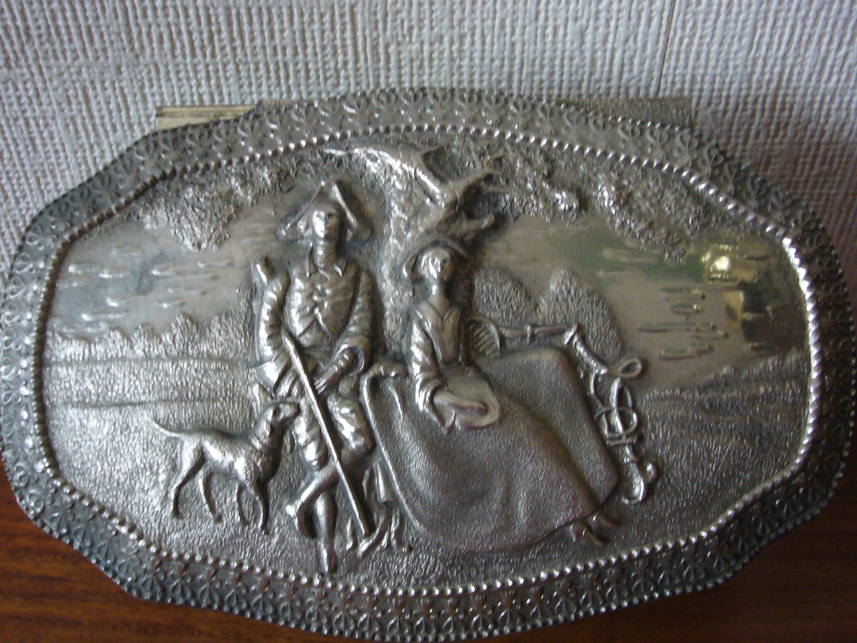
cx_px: 440
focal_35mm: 44
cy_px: 325
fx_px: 1089
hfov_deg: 42.9
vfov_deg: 32.9
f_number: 3.3
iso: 200
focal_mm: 6.9
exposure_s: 1/8
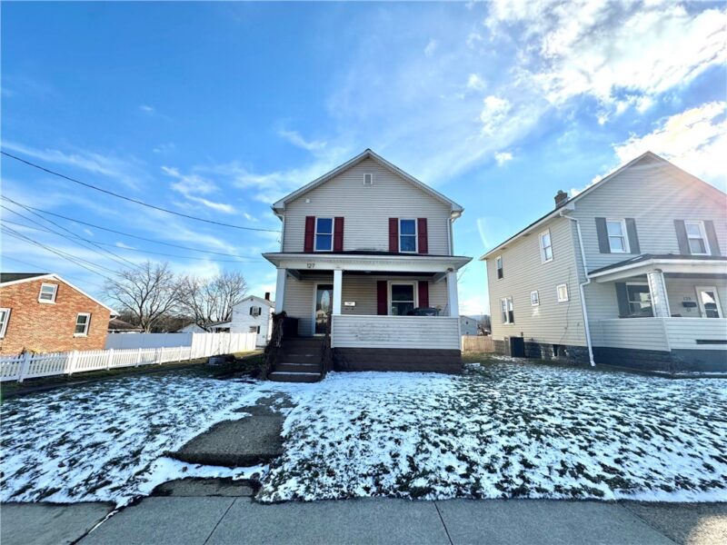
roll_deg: -0.3
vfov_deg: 85.7
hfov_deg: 102.1
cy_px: 272
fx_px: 294
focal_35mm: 14
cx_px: 364
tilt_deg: +11.3
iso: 50
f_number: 2.2
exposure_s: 1/1567
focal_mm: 2.22
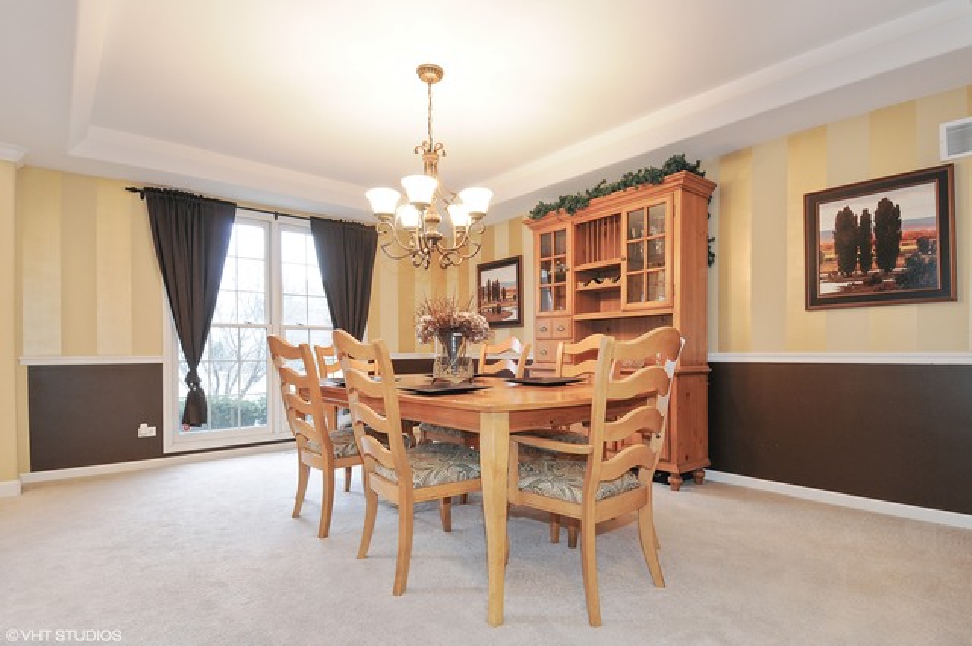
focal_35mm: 18
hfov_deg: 90.1
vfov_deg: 67.2
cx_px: 486
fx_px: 485
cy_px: 323
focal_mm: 12
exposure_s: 1/2
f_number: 8
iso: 320
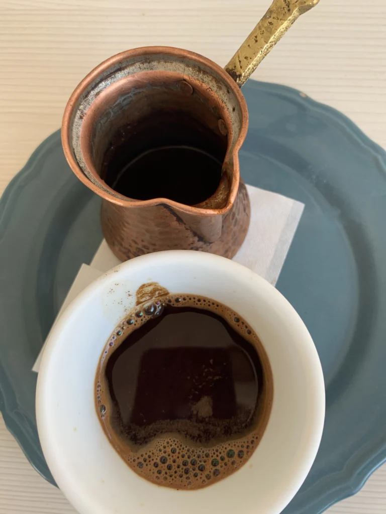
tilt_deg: -76.0
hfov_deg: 53.1
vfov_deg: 67.3
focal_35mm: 26
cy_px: 257
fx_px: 387
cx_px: 193
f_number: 1.8
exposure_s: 1/121
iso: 32
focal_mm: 4.25
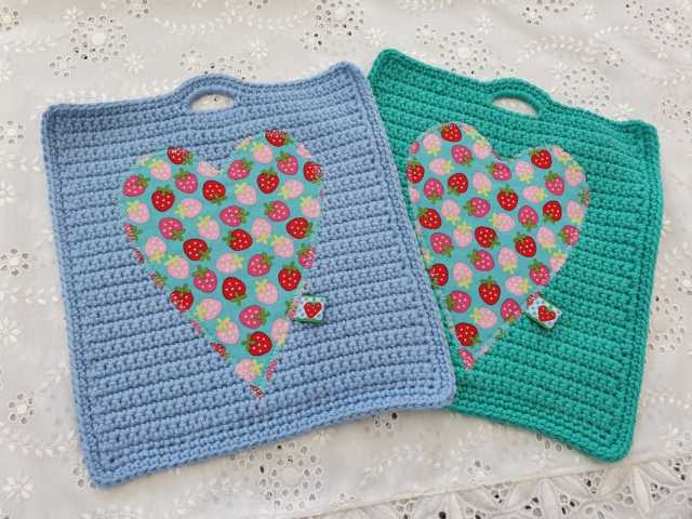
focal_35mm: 26
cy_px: 260
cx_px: 346
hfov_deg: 67.3
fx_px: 520
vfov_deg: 53.1
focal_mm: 4.32
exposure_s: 1/252
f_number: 2.4
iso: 50
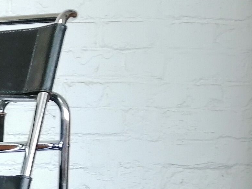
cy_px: 200
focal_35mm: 109
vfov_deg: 13.3
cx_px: -230
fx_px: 793
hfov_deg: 15.1
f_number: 1.8
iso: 100
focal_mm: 3.95
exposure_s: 1/33.3
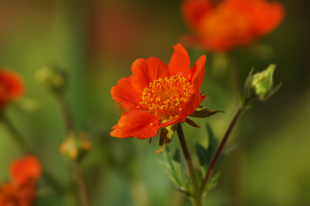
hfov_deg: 6.0
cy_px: 103
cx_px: 155
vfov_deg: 4.0
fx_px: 2968
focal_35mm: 345
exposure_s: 1/400
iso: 160
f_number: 9
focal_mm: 230
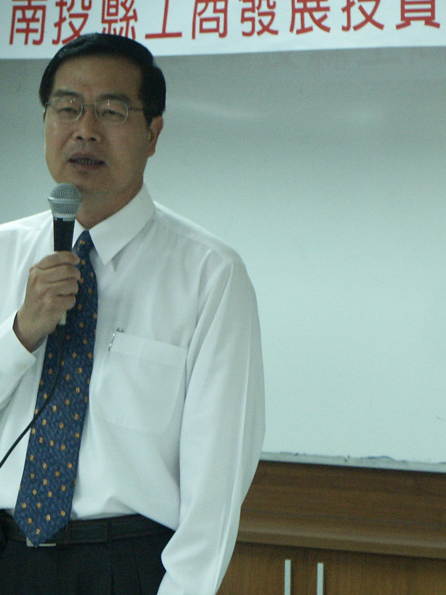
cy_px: 261
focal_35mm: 210
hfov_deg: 7.1
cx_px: 98
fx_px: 3608
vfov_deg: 9.4
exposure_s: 1/30
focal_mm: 26.03
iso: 200
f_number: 3.5
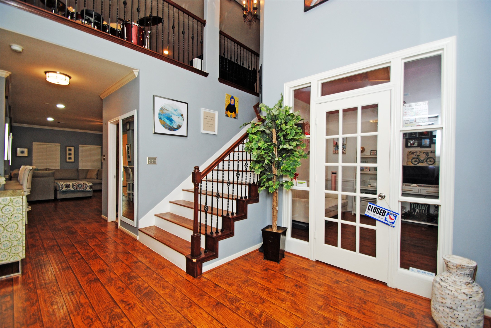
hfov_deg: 100.3
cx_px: 246
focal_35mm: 15
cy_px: 164
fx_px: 205
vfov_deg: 77.5
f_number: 4
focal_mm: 10
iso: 200
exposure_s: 1/60
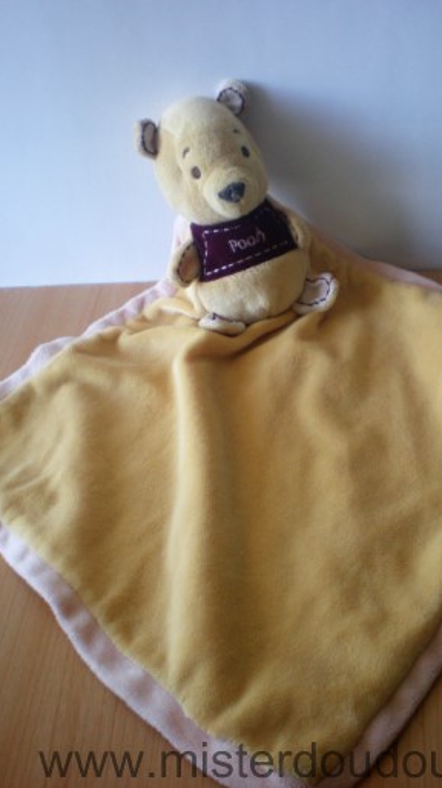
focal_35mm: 42
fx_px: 876
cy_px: 392
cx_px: 267
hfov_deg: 28.2
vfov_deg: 48.4
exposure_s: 1/60
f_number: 3.1
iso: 141
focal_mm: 6.3
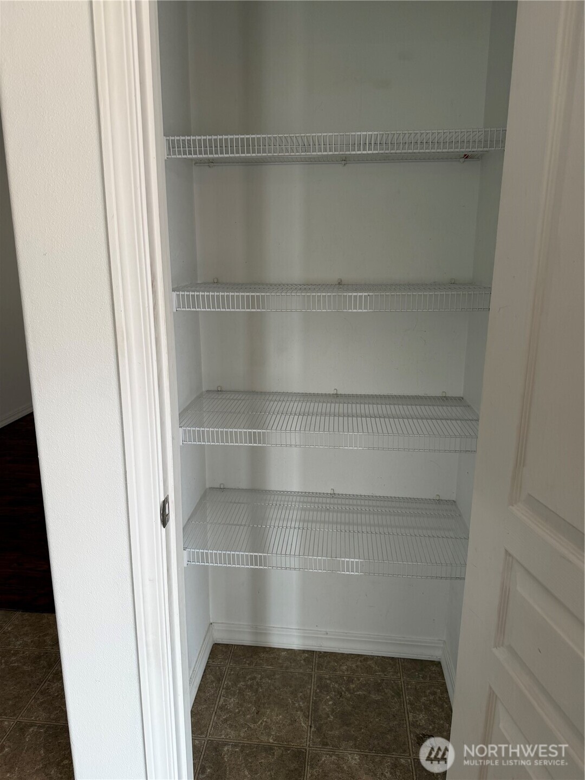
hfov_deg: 56.8
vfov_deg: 71.6
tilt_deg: -13.9
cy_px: 390
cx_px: 292
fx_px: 541
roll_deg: -0.4
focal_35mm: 24
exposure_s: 1/120
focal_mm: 6.76
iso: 125
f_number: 1.78
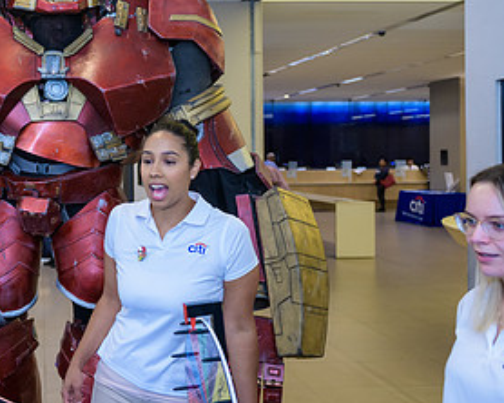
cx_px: 56
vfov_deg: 32.0
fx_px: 701
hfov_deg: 37.2
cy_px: 162
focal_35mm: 47
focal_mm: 24
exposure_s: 1/125
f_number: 3.2
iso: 800
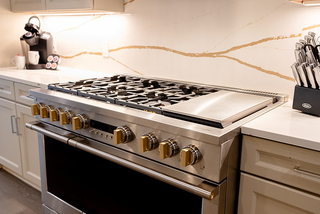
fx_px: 311
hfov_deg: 54.4
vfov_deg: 37.9
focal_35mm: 35
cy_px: 107
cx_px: 160
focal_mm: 35
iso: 800
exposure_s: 1/60
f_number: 4
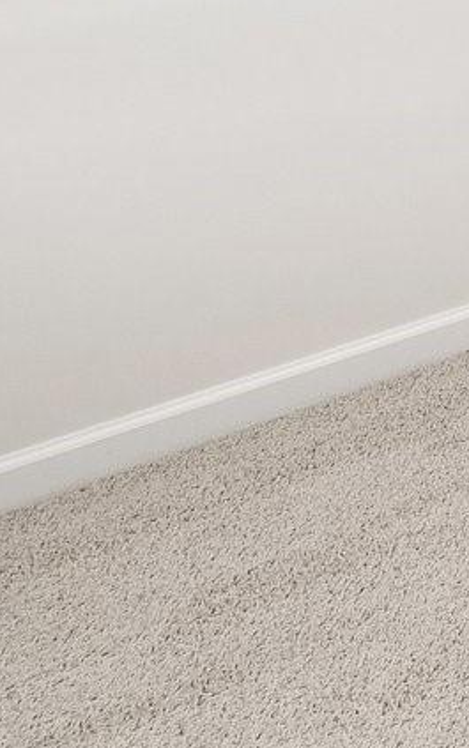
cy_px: -424
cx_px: 1692
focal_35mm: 69
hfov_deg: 9.3
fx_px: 1409
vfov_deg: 23.0
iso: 320
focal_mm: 14
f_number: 8
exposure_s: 1/15
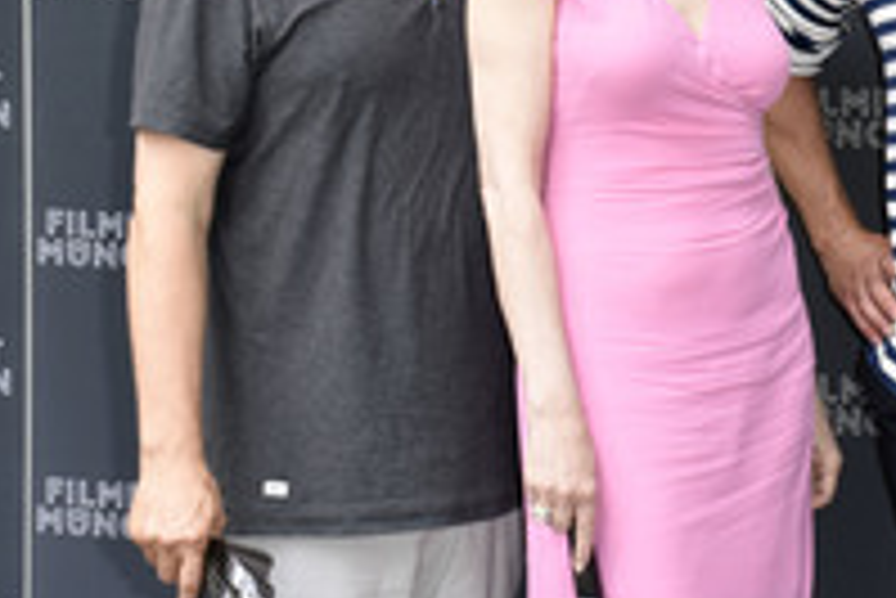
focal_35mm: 129
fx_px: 3213
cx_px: 853
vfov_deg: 10.6
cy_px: 175
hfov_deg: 15.6
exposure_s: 1/100
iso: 500
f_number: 6.3
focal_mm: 38
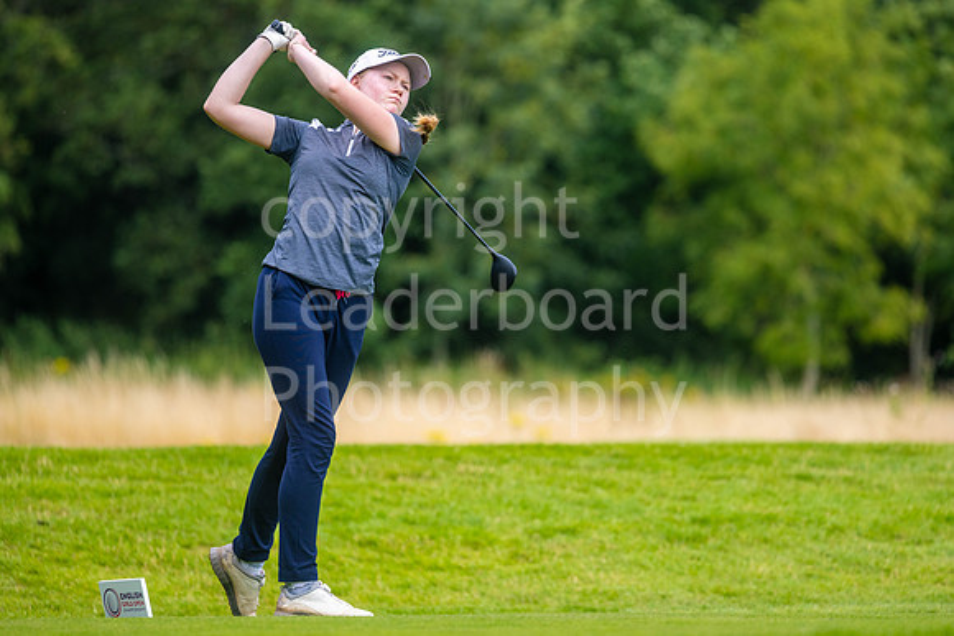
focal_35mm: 300
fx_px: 7951
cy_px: 318
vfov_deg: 4.6
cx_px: 477
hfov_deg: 6.9
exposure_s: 1/640
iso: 200
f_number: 5
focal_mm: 300
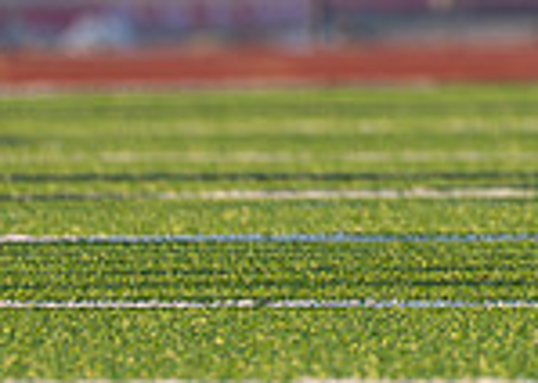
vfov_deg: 0.8
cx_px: 1043
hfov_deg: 1.2
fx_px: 25833
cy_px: -333
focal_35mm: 1693
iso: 400
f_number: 2.8
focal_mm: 200
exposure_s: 1/2000
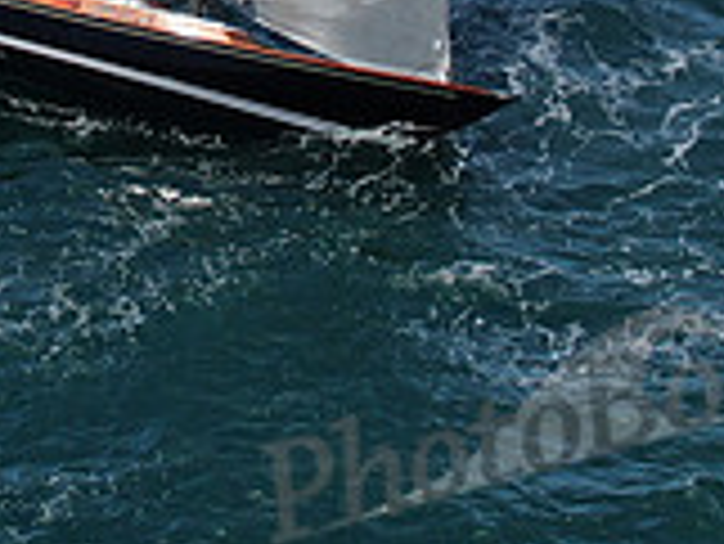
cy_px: -294
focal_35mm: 173
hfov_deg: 11.3
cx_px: 4
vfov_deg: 8.4
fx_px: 3621
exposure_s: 1/640
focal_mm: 8.6
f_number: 3.8
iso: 100
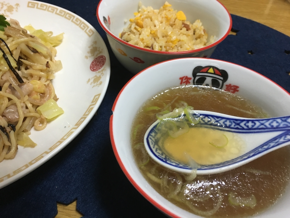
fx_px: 243
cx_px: 145
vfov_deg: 48.2
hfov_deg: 61.7
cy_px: 109
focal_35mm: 29
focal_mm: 4.15
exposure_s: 1/33
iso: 160
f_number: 2.2
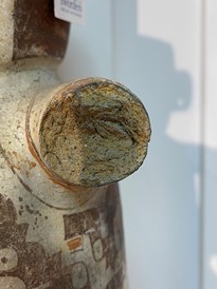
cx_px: 77
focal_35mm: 38
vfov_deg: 48.9
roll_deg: +1.1
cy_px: 124
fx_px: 318
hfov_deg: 37.4
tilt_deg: -5.9
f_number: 1.6
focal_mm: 5.1
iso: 80
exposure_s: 1/50
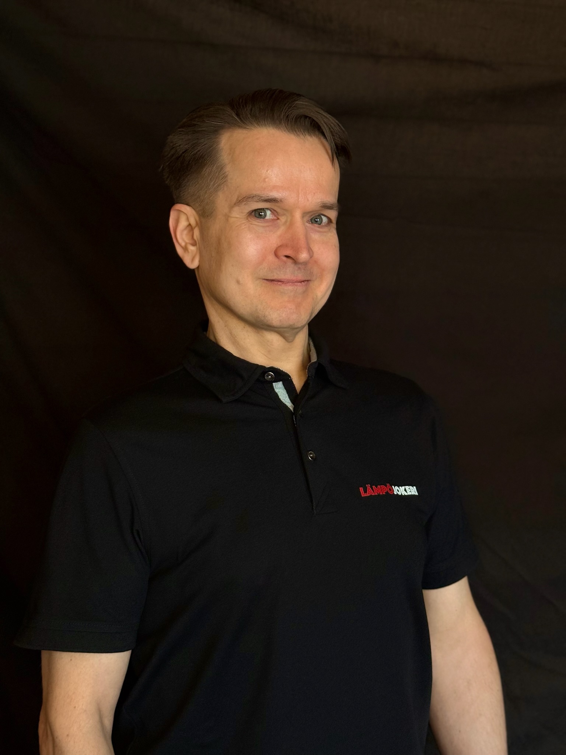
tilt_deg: -0.8
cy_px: 378
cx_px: 283
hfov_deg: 30.3
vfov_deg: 39.7
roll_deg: -0.7
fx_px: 1046
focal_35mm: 48
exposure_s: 1/50
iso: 250
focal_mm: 6.76
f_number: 1.78
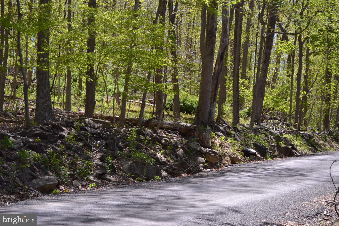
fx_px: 777
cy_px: 113
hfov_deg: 24.6
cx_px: 170
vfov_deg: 16.6
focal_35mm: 82
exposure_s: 1/125
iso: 100
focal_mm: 55
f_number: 5.6
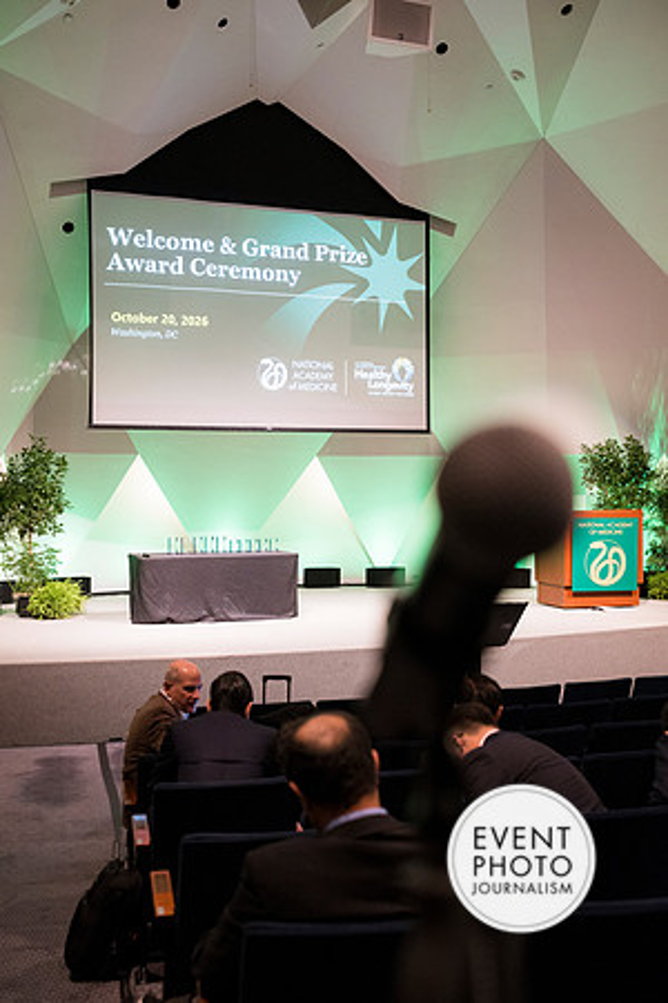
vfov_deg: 50.7
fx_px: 1058
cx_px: 334
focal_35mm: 38
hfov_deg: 35.1
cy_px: 502
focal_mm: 38
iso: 2200
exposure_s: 1/160
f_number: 3.5
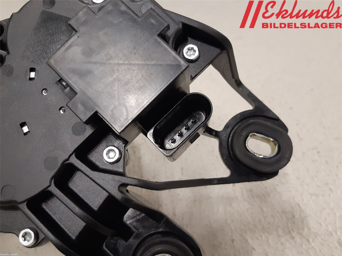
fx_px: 257
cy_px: 128
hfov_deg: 67.3
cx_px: 171
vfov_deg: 53.1
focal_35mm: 26
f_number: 1.7
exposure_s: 1/50
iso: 160
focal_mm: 3.93
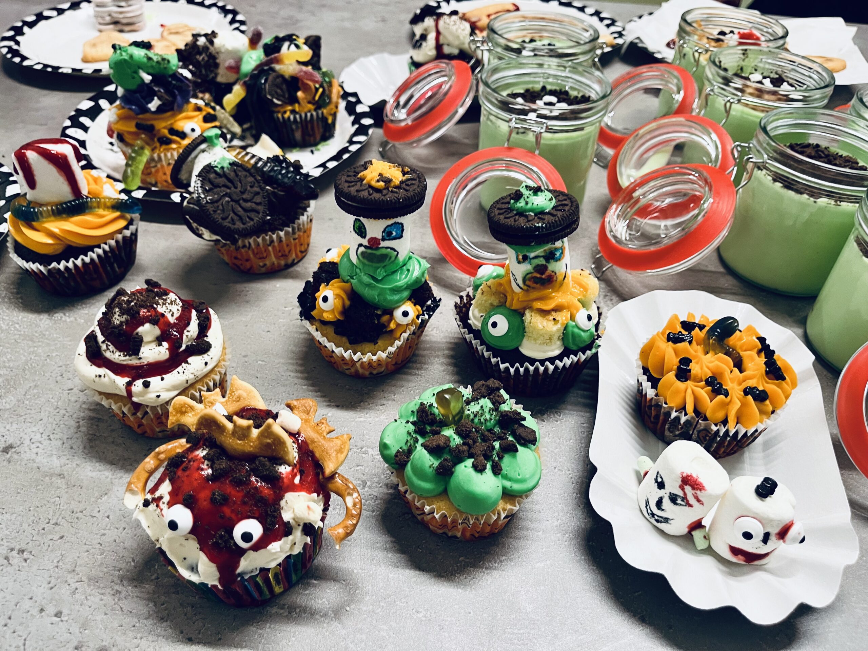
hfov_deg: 67.3
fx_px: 652
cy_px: 326
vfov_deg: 53.1
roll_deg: -3.4
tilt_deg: -42.4
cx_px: 434
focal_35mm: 26
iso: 160
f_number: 1.6
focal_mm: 5.1
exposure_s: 1/50
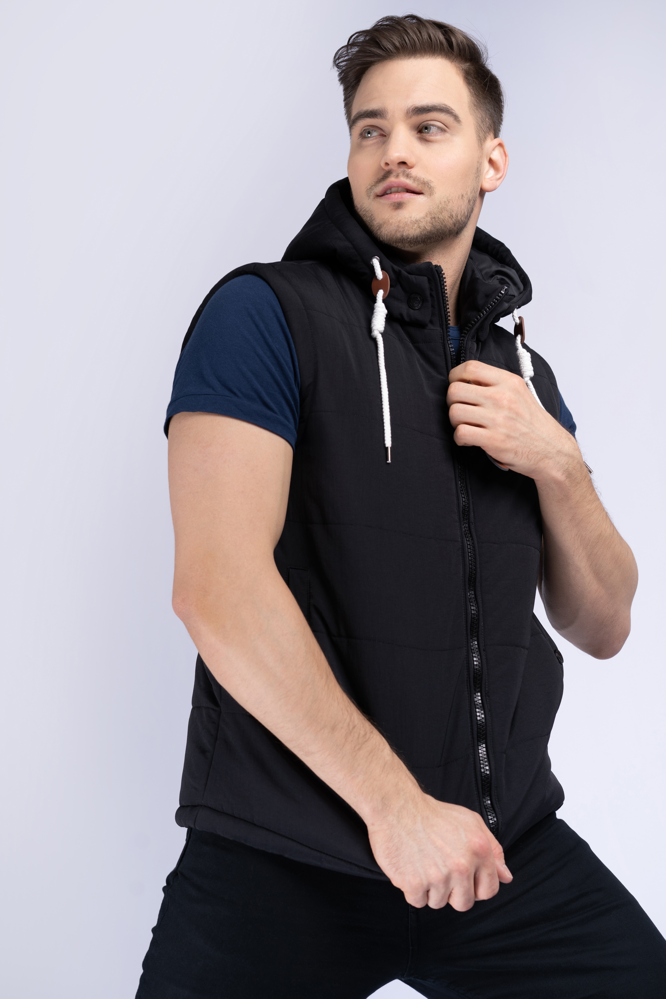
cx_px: 333
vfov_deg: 36.2
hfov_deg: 24.6
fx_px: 1526
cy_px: 500
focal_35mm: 55
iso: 100
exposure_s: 1/160
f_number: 5.6
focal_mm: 55
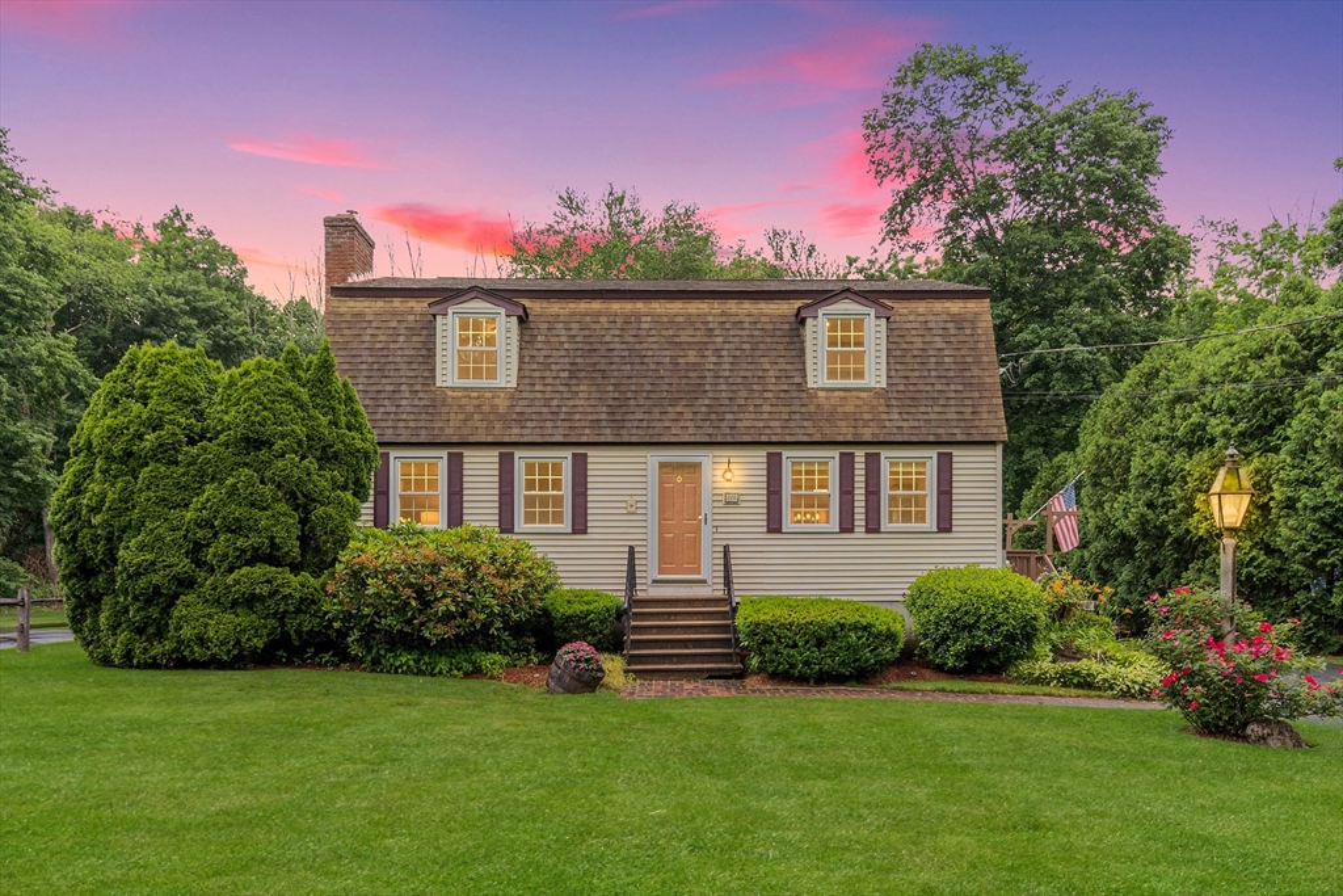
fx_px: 821
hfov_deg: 78.6
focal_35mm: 22
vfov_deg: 57.2
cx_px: 672
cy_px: 448
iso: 320
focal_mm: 15
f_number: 7.1
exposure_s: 1/60
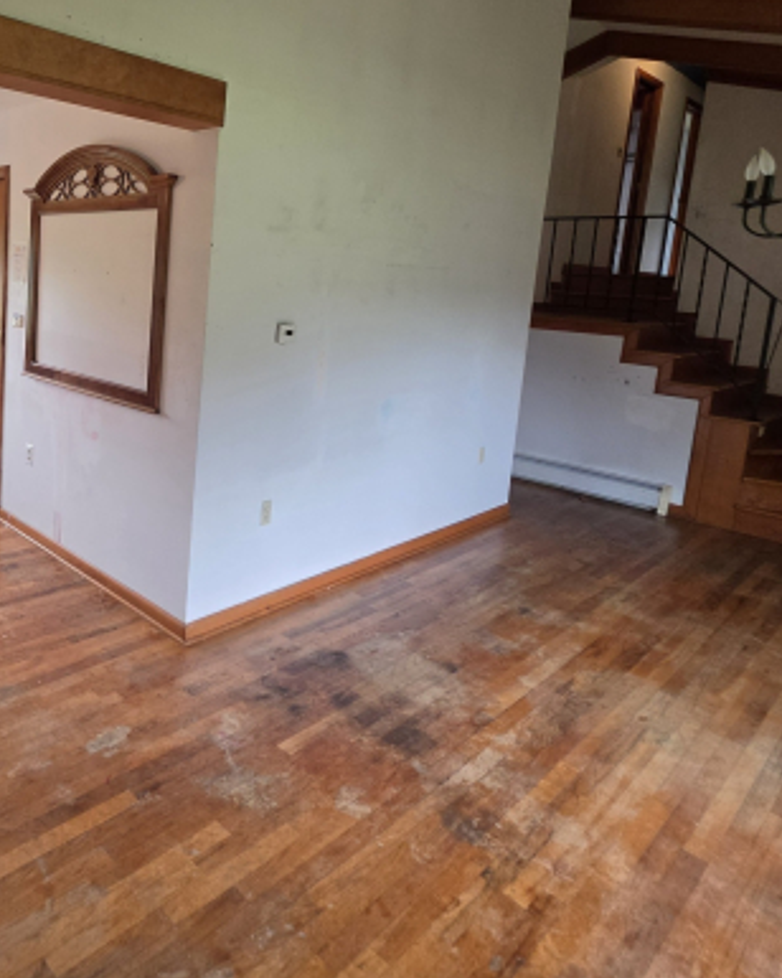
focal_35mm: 22
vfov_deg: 73.6
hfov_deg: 55.0
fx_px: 636
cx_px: 80
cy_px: 358
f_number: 1.9
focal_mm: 2.2
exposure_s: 1/120
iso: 200
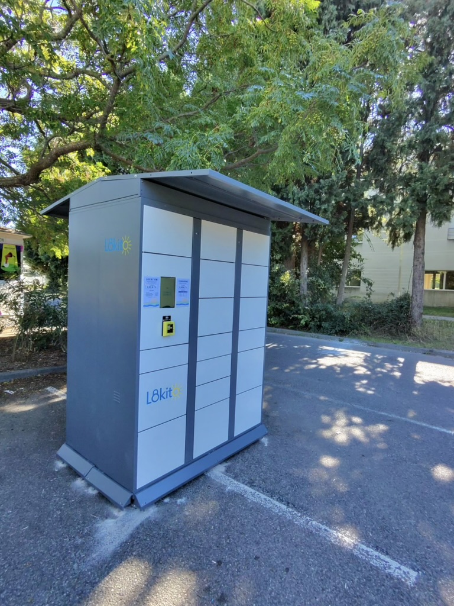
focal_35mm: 13
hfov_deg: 89.9
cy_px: 303
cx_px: 227
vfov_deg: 106.2
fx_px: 227
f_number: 2.2
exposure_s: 1/204
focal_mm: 2.24
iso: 54
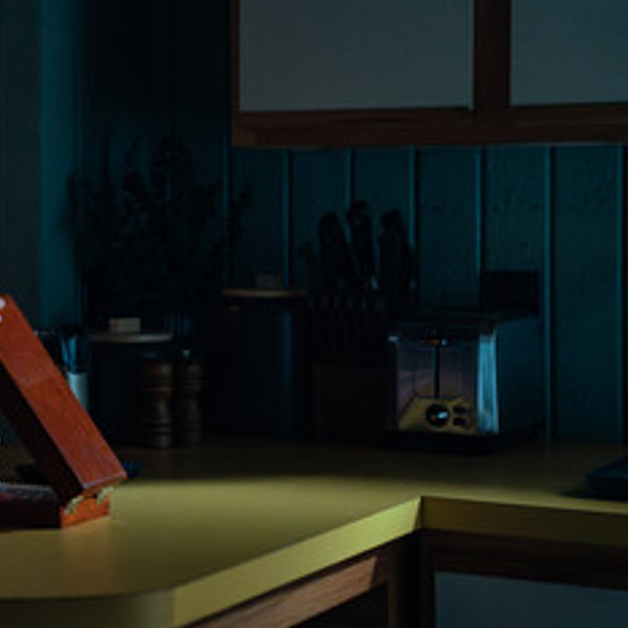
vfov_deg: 16.7
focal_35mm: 104
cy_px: 217
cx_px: 38
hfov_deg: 16.5
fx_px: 2135
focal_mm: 57
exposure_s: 1/160
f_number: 2.8
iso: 10000
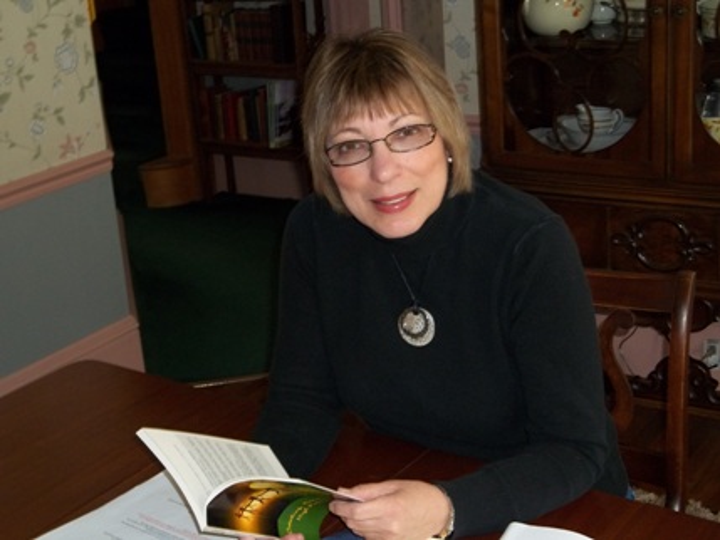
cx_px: 360
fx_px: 1311
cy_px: 270
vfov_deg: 23.3
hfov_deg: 30.7
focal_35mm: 63
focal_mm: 11.3
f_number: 4
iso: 160
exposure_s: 1/40
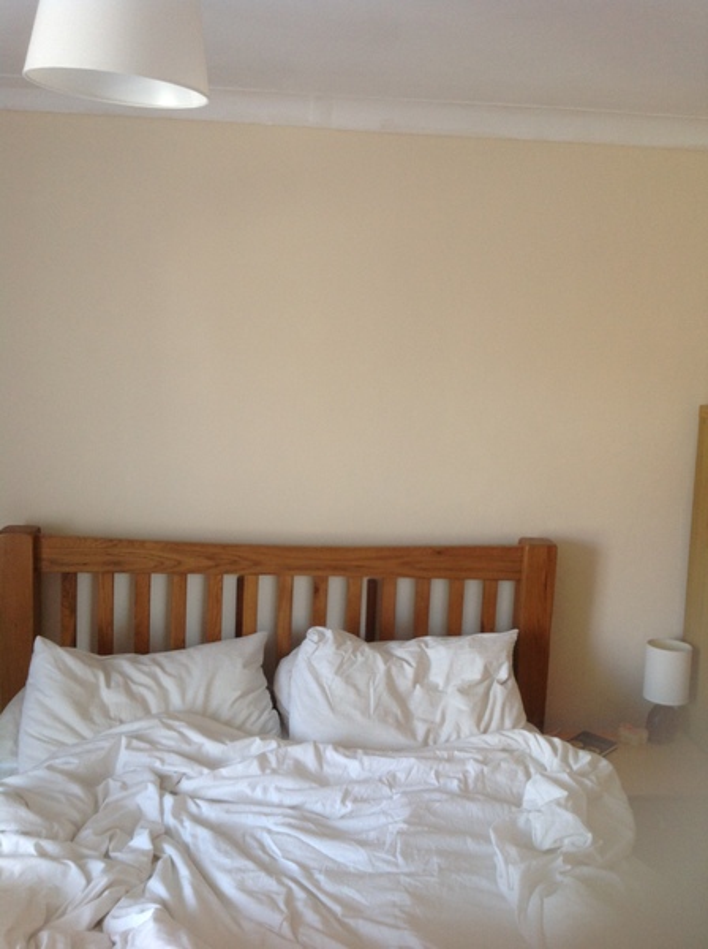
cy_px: 474
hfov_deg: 40.6
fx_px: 957
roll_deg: -1.9
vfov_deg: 52.7
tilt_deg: -9.7
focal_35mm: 35
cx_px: 354
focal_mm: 4.28
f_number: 2.4
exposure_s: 1/15
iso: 80
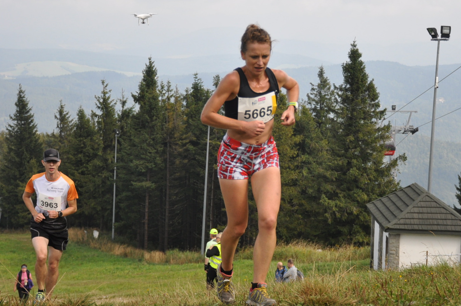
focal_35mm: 82
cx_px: 262
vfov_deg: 16.6
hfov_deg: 24.8
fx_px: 1049
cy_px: 156
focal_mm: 42
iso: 400
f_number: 4.5
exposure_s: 1/1250
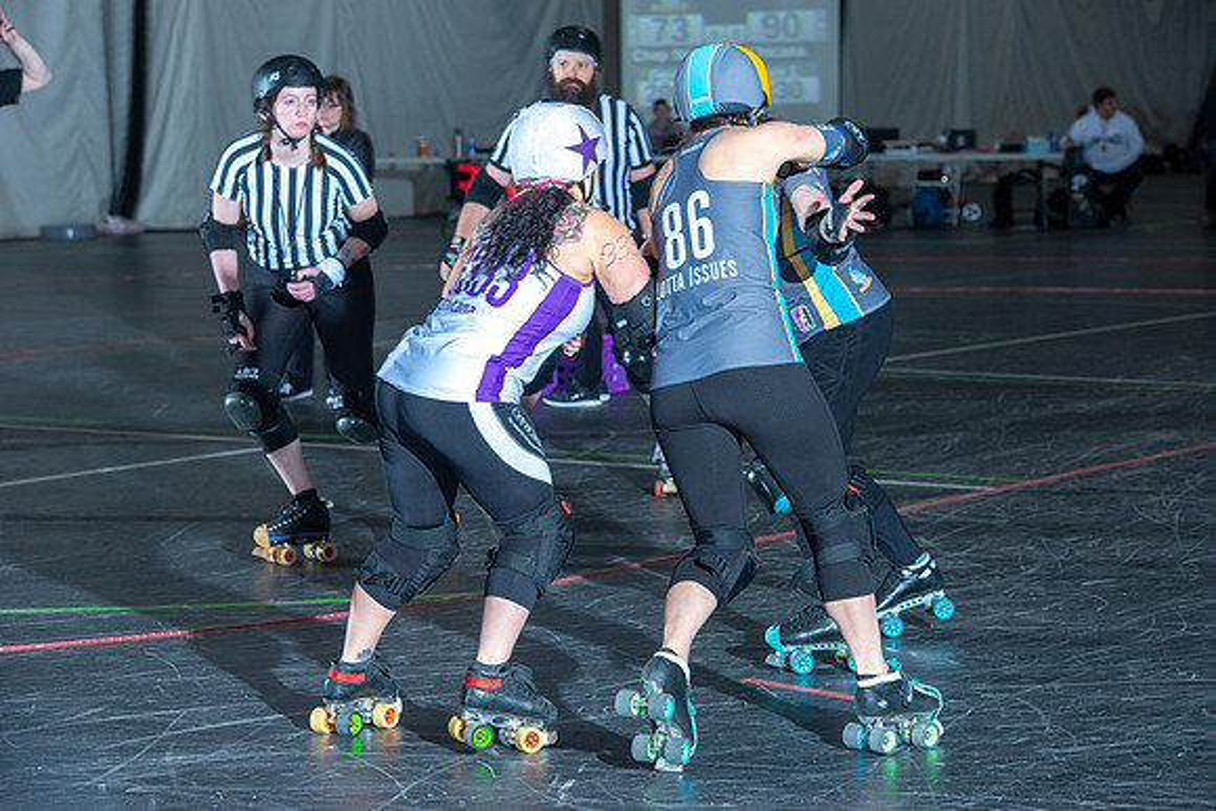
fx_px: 3784
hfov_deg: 18.3
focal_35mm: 112
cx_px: 608
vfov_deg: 12.2
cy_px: 406
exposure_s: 1/160
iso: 800
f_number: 7.1
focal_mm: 112
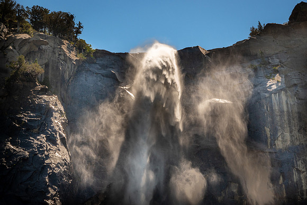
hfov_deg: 14.2
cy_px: 102
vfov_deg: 9.5
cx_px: 154
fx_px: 1228
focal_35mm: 144
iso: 100
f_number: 11
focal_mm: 52.82
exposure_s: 1/250
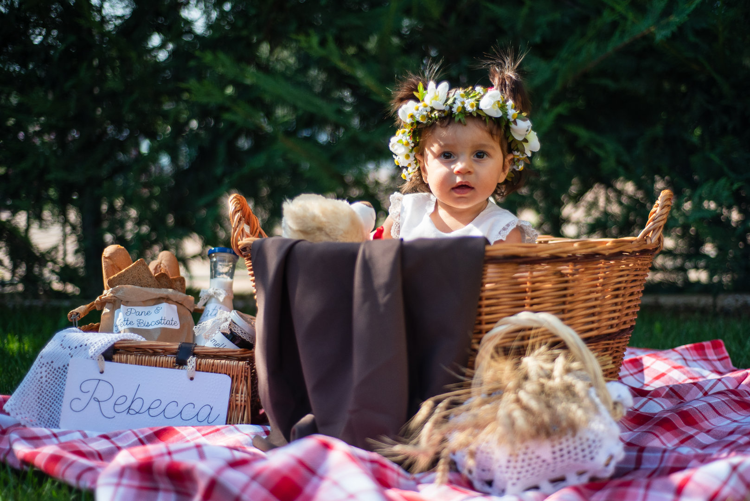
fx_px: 1042
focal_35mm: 50
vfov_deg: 27.0
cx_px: 375
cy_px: 250
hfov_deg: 39.6
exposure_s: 1/4000
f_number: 1.8
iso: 250
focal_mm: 50
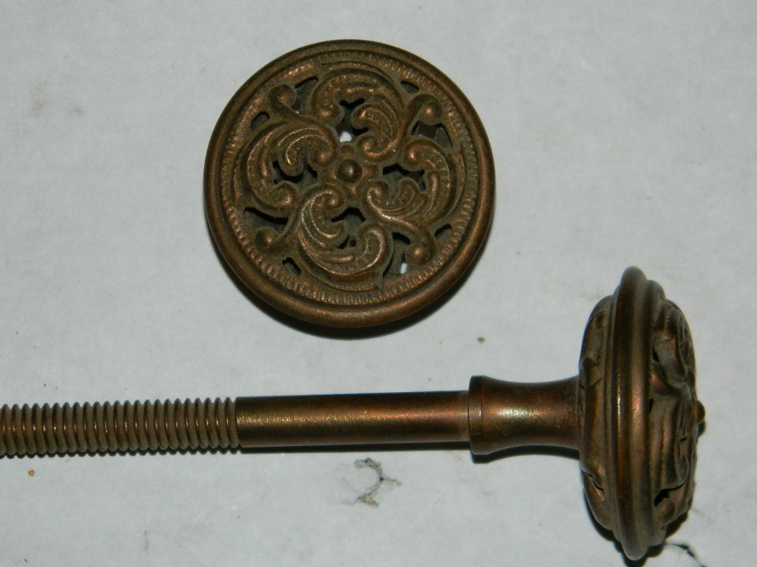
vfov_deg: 5.3
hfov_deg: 7.1
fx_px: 6079
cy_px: 284
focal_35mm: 278
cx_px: 378
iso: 200
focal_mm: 50
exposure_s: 1/100
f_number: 5.6
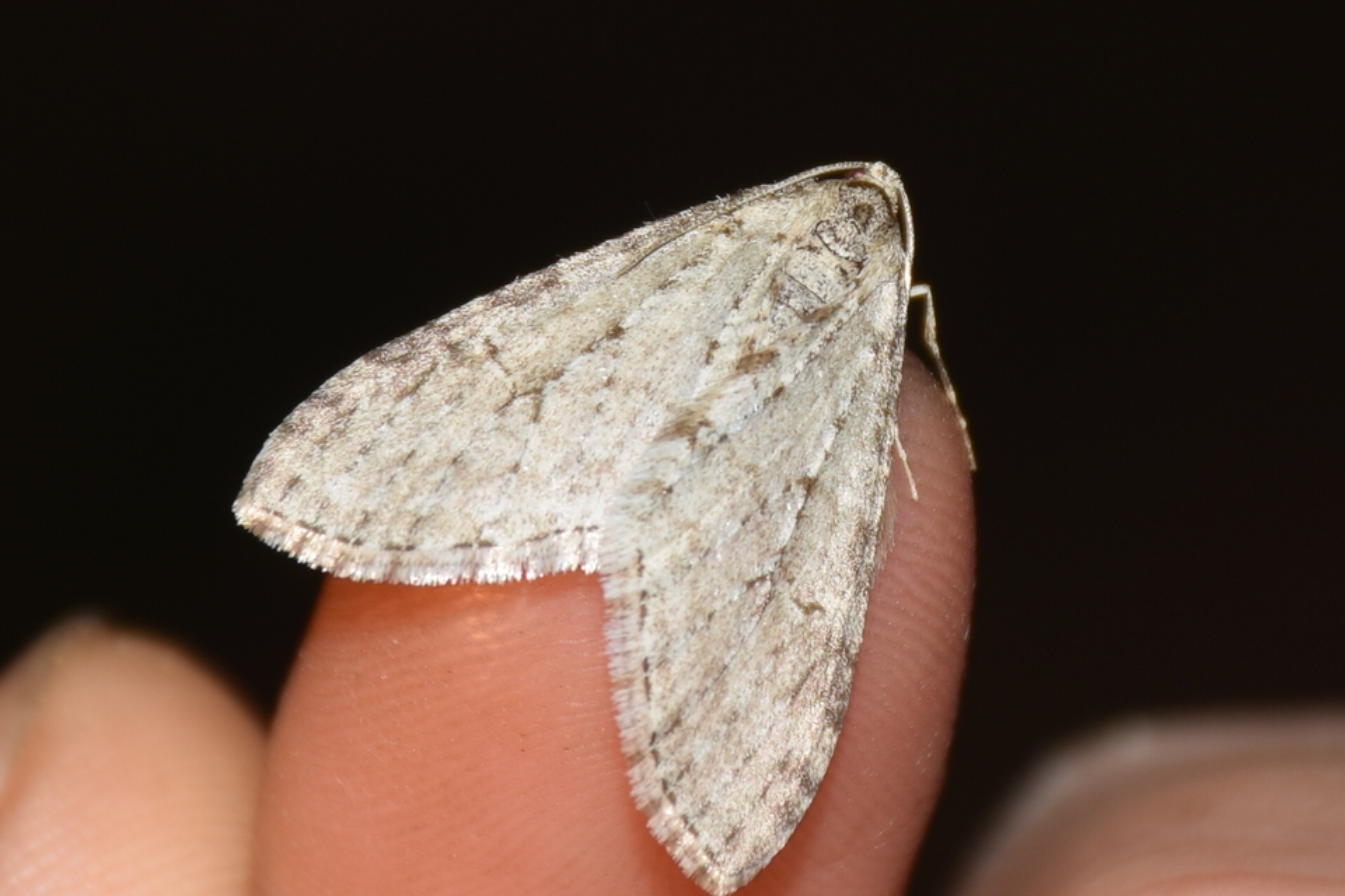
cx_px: 672
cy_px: 448
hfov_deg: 9.8
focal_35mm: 210
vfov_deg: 6.5
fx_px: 7845
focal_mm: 140
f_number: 8
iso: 100
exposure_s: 1/60
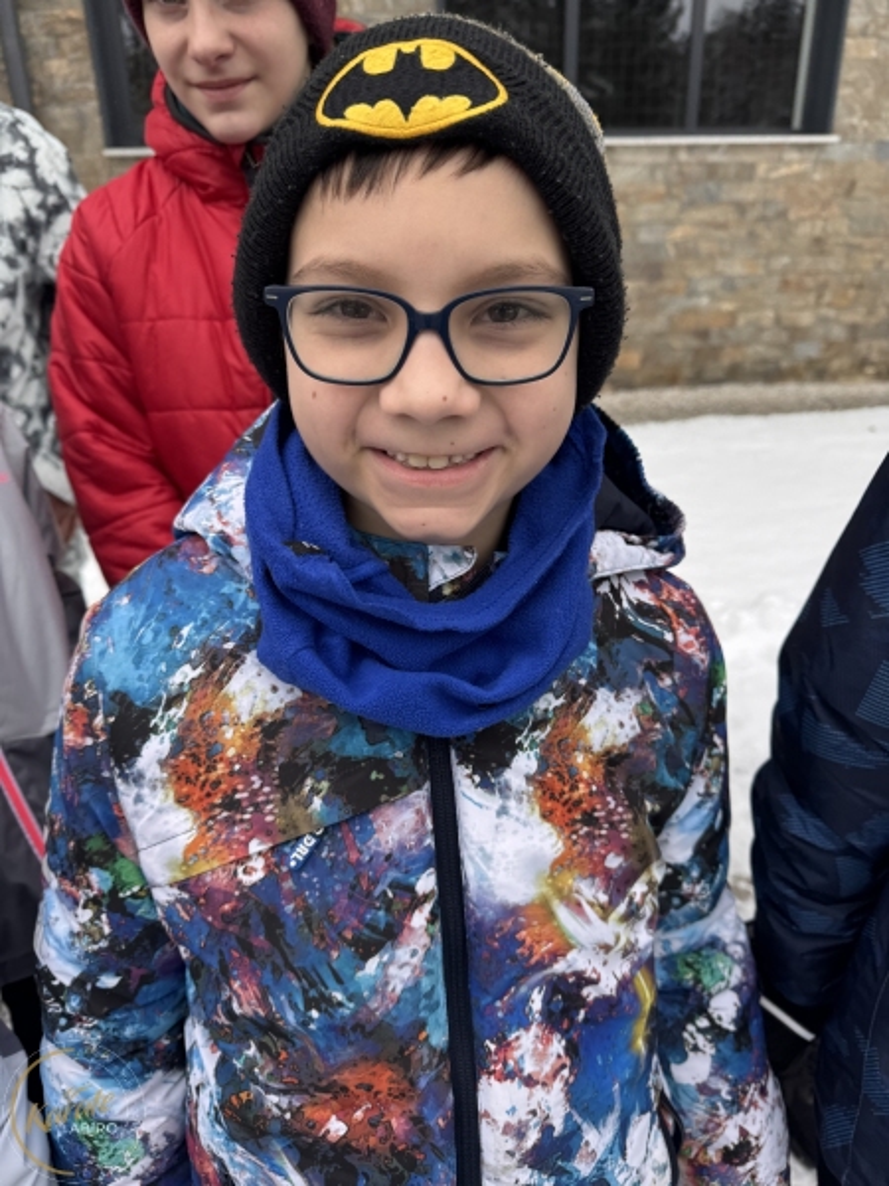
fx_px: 822
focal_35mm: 24
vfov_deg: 71.6
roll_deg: +3.0
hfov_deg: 56.8
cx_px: 444
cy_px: 593
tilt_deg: -22.7
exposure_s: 1/747
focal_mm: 6.76
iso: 80
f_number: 1.78
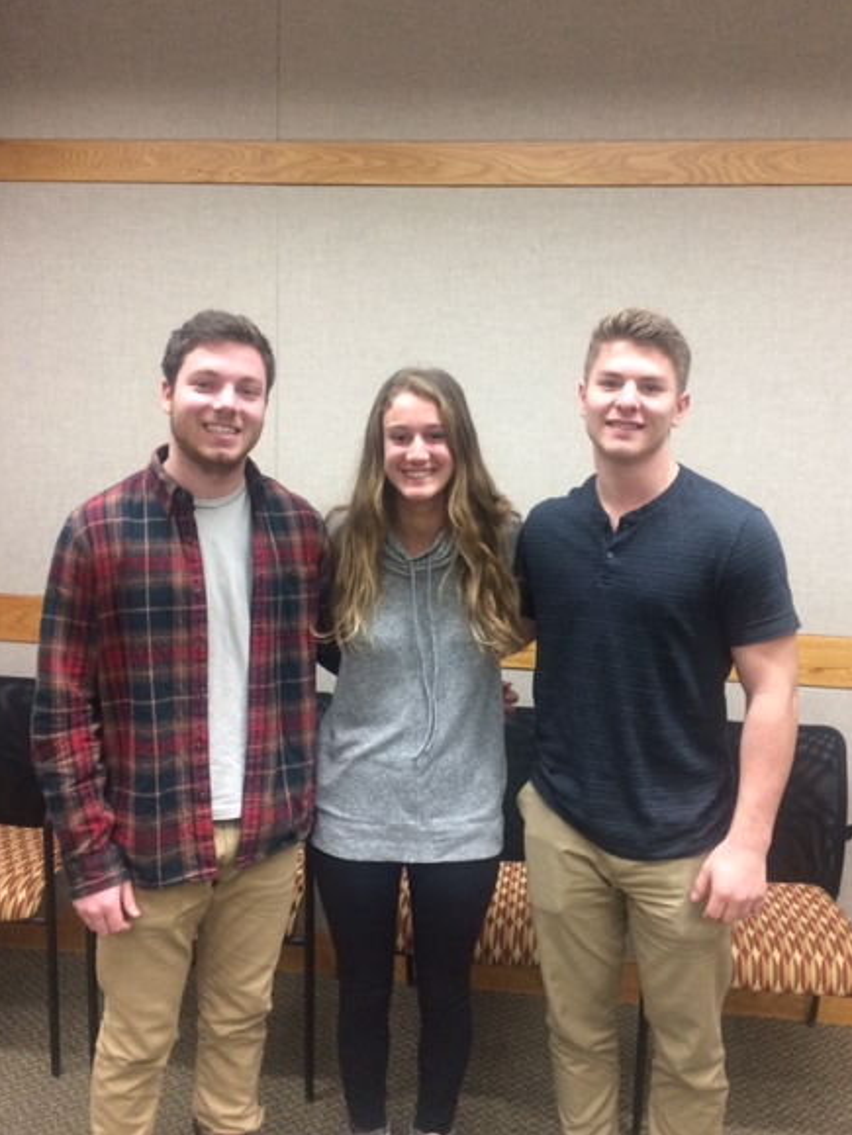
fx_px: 1050
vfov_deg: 56.8
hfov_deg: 44.1
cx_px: 449
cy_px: 542
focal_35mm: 32
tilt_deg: -8.3
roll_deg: -1.0
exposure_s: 1/30
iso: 160
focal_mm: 4.15
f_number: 2.2
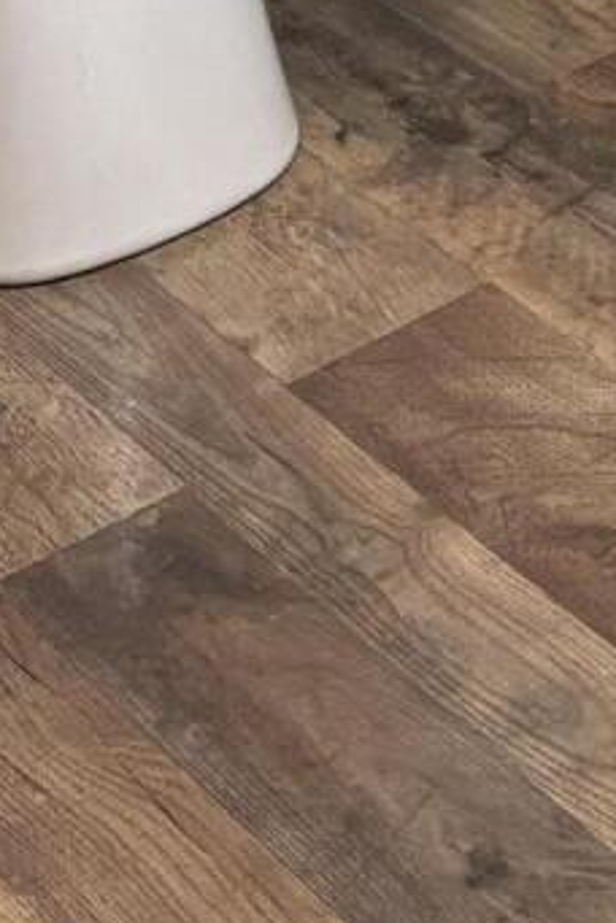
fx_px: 4055
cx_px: 1237
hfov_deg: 8.3
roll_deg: +1.5
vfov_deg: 10.8
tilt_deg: -10.1
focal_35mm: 158
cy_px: -1393
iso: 250
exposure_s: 1/60
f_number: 1.6
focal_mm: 5.96
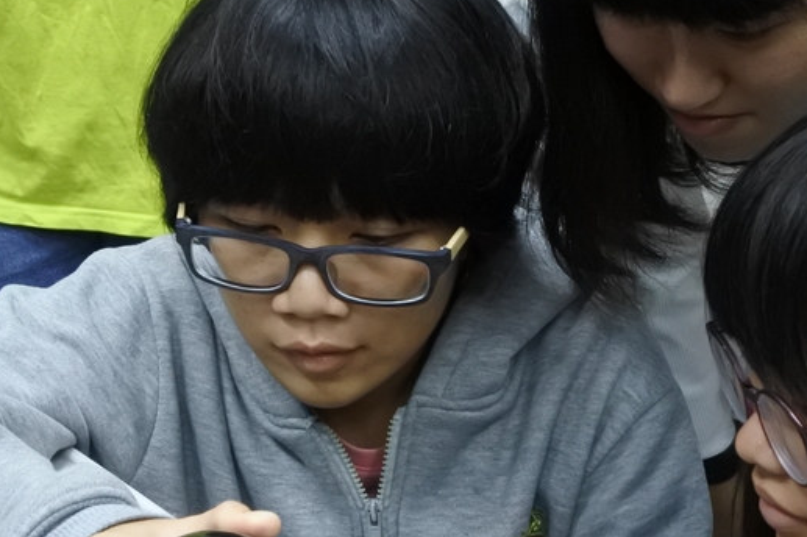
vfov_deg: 15.3
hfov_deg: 22.8
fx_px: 1994
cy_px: 421
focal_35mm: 89
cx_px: 537
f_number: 4.5
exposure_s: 1/60
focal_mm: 17.2
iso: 1600
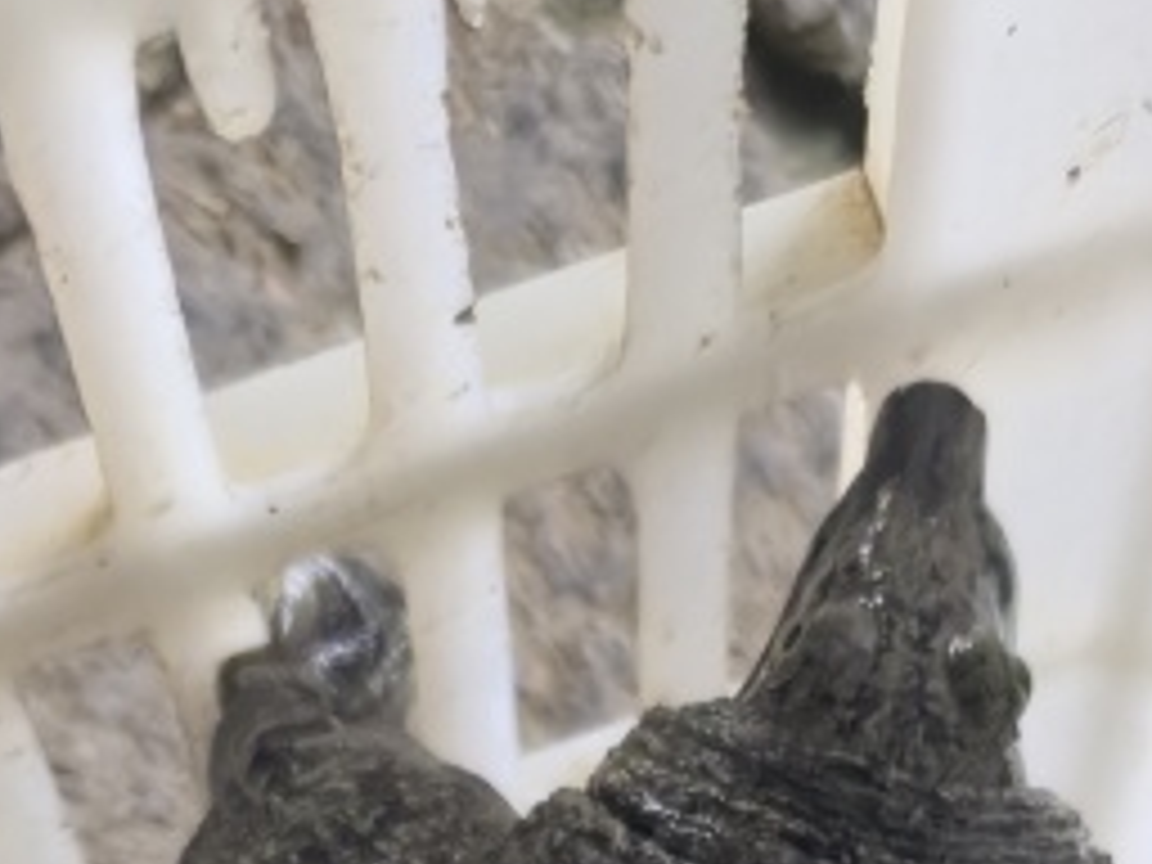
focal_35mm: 100
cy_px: 2113
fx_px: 3328
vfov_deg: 11.8
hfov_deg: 19.6
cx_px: 626
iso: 640
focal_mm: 5.75
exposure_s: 1/1019
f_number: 1.4
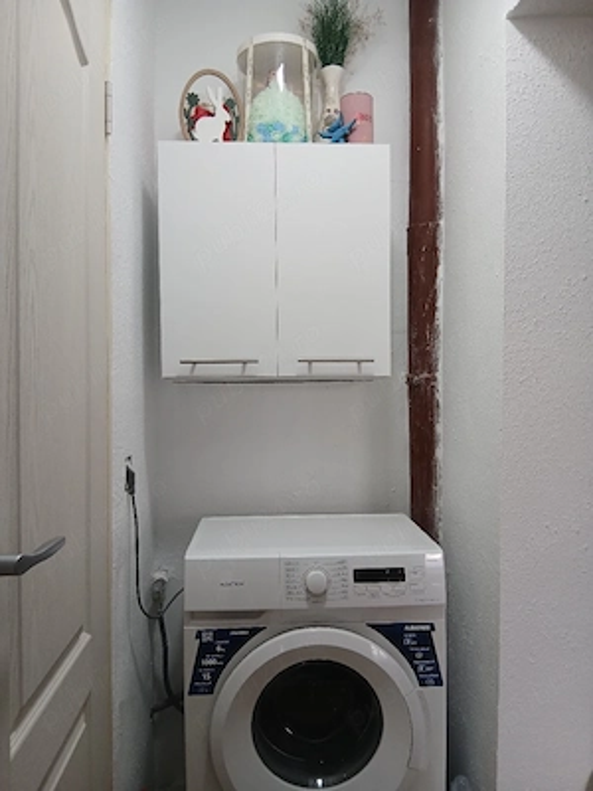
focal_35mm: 26
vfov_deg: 67.3
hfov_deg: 53.1
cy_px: 396
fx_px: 594
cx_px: 296
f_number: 1.8
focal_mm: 3.98
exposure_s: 1/50.3
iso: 64
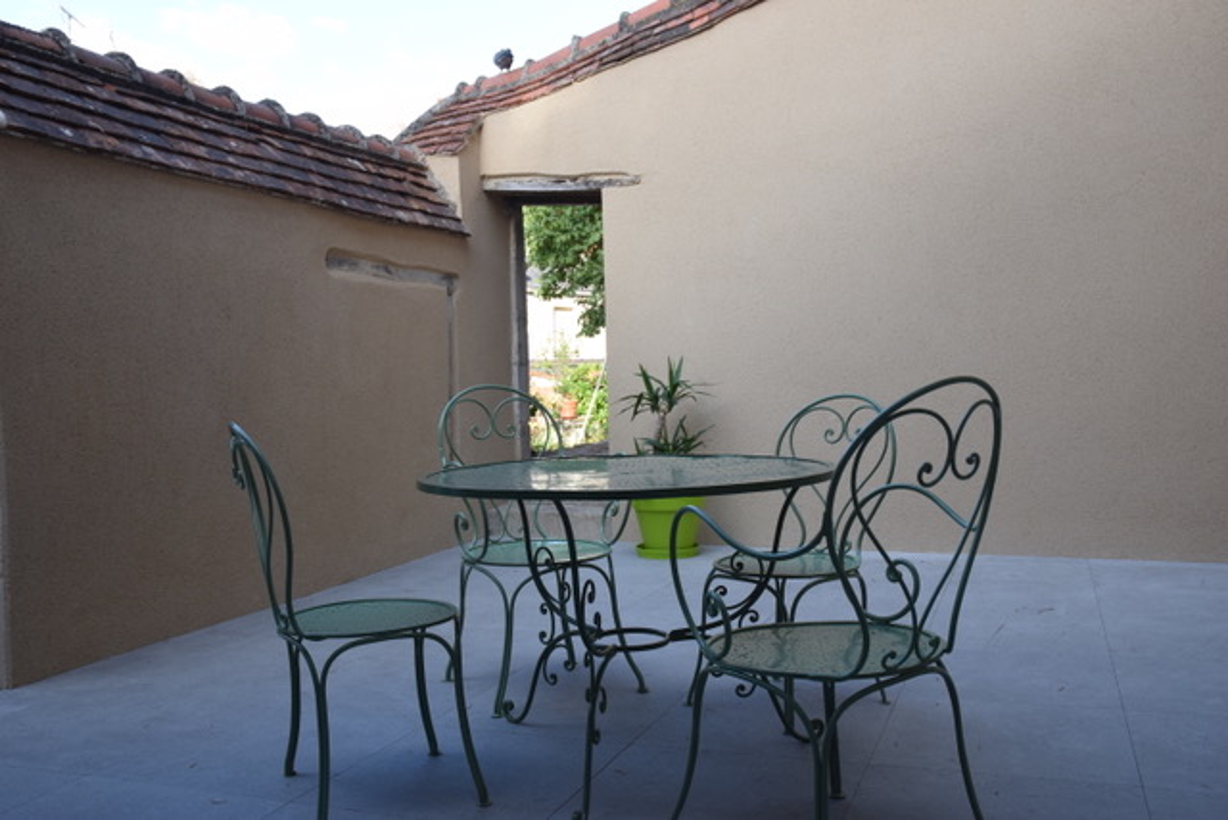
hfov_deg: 53.1
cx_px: 614
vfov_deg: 36.9
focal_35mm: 36
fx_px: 1228
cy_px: 410
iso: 400
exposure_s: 1/200
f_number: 7.1
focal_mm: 24
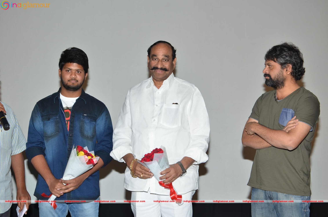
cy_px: 108
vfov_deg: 25.6
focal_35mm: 52
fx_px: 477
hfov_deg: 37.9
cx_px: 164
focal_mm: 35
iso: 320
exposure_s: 1/125
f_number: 5.6
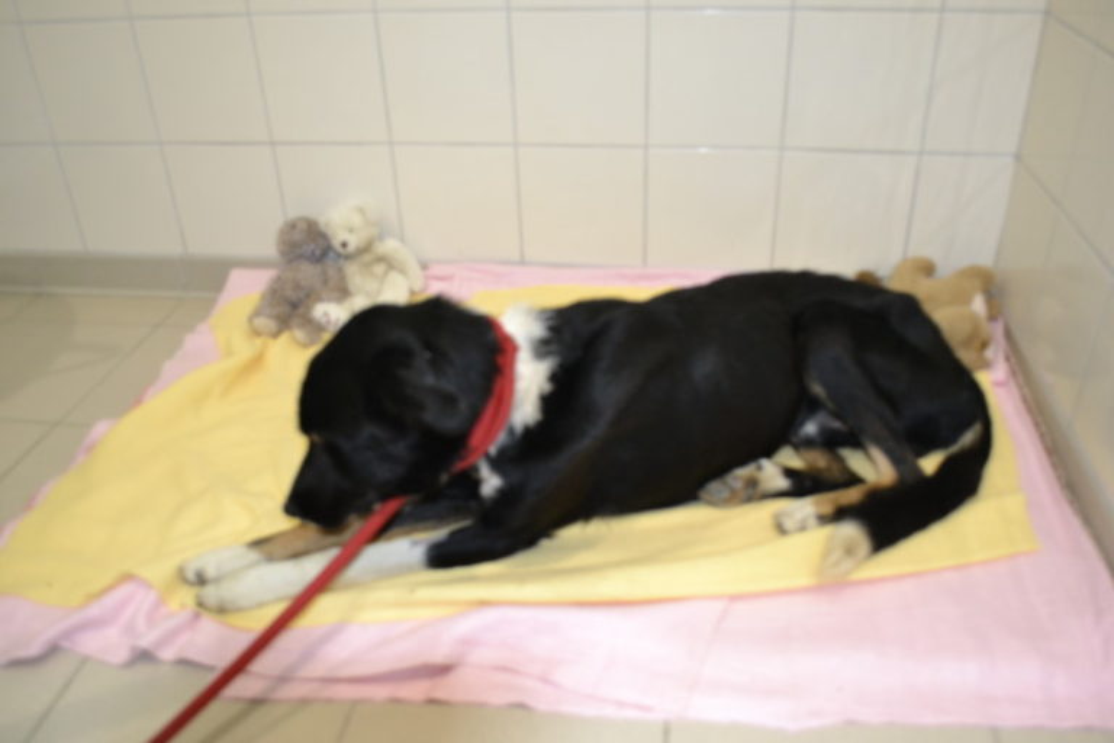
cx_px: 557
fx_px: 928
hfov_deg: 61.9
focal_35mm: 30
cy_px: 372
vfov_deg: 43.6
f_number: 3.8
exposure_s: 1/60
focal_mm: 20
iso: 1400
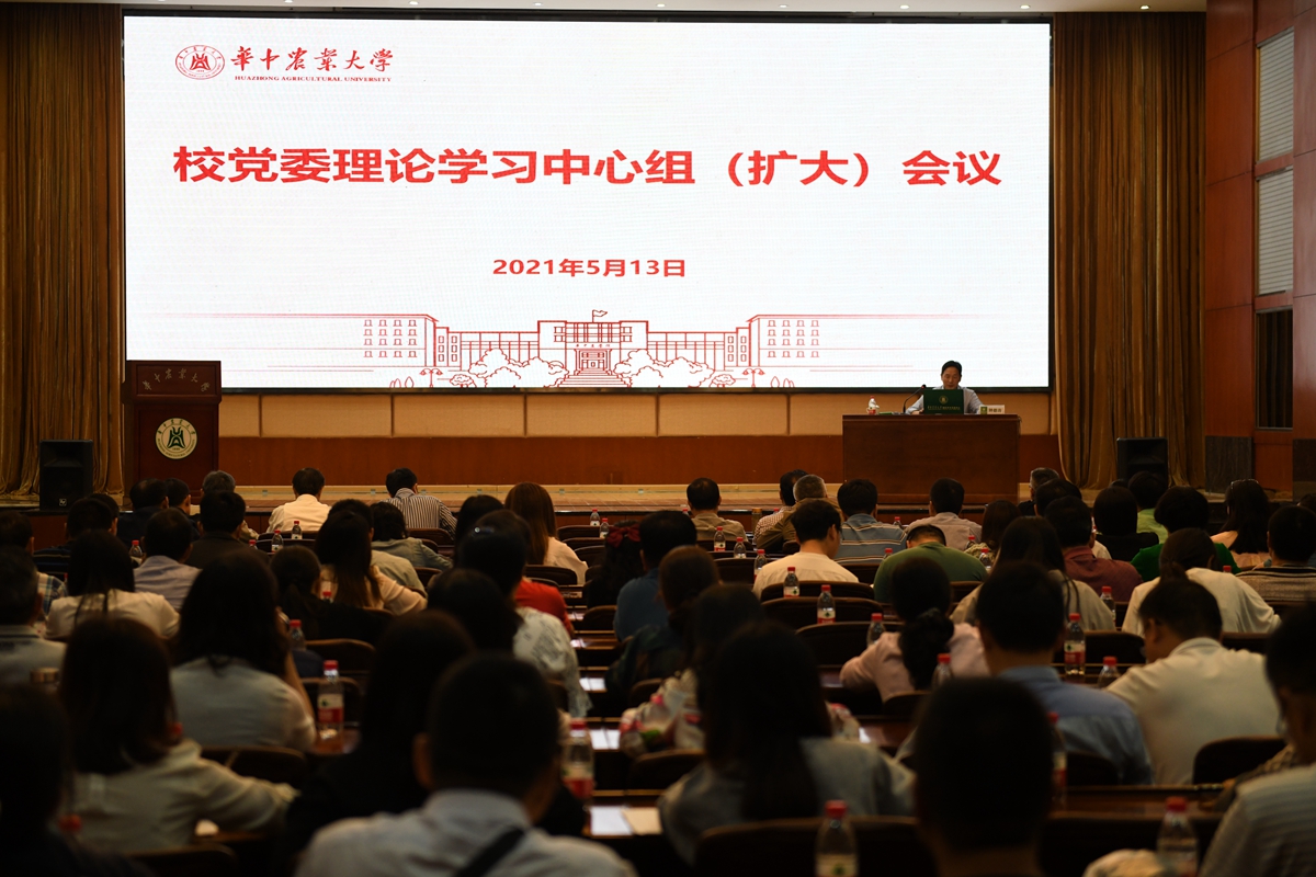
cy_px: 438
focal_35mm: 70
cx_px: 658
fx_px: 2559
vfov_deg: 19.5
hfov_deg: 28.8
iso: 1250
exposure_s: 1/200
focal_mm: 70
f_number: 2.8
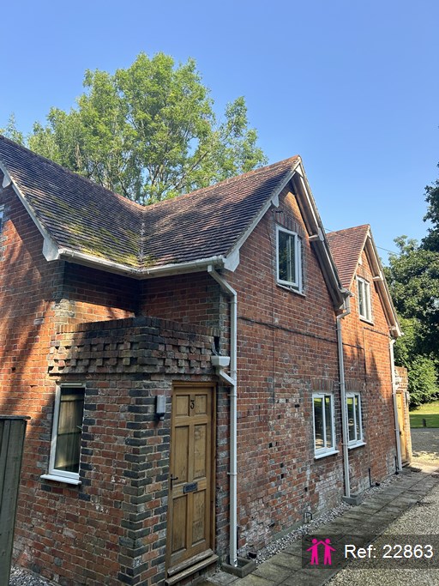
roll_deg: -0.5
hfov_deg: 53.0
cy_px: 293
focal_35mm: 26
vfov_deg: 67.3
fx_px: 440
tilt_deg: +13.0
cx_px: 220
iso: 50
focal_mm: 5.7
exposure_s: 1/1100
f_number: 1.5
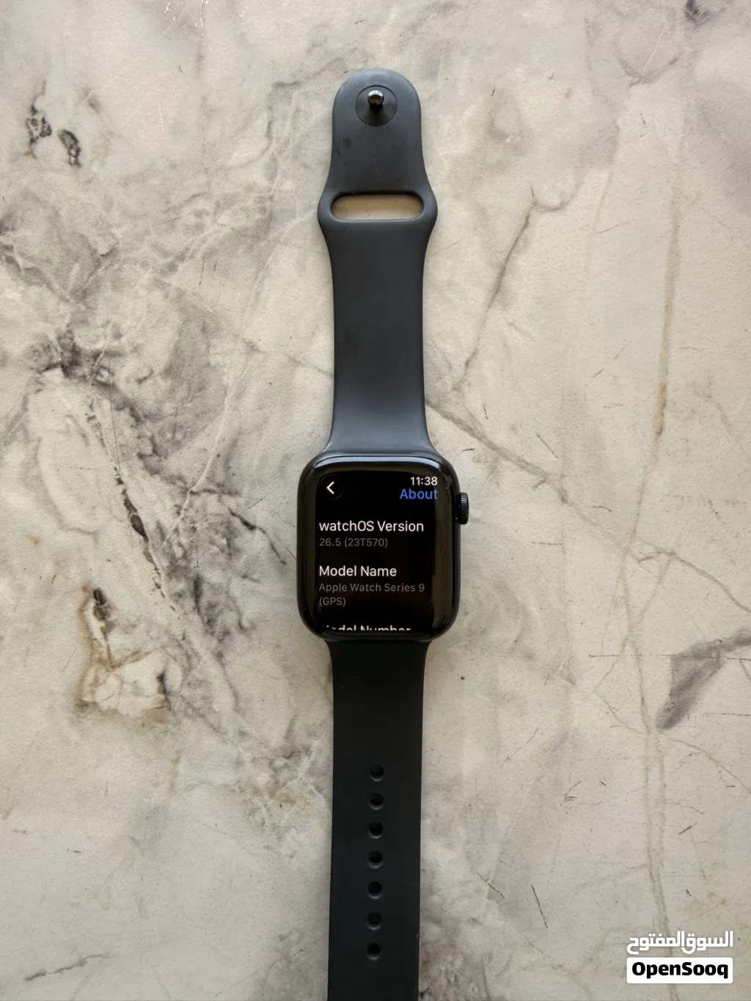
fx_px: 694
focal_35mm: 24
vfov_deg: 71.6
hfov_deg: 56.8
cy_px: 500
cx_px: 376
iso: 40
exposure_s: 1/99
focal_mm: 2.22
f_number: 2.2
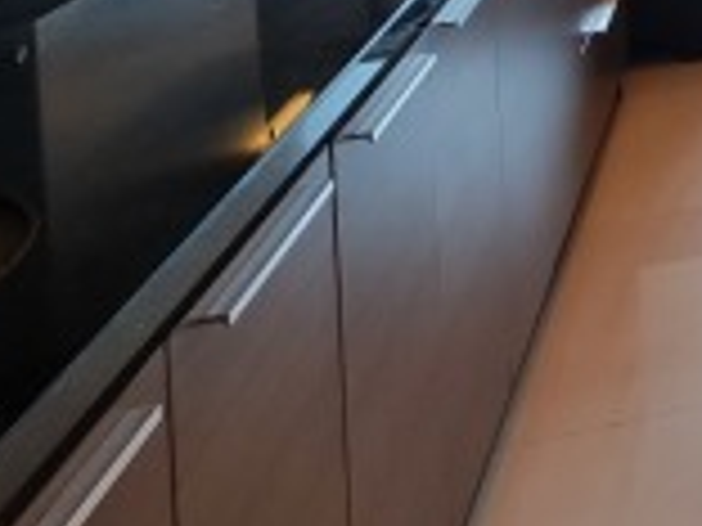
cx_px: 1114
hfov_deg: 25.4
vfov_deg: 20.7
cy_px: -400
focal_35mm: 51
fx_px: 1034
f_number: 2.2
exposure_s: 1/50
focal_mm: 2.2
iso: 100
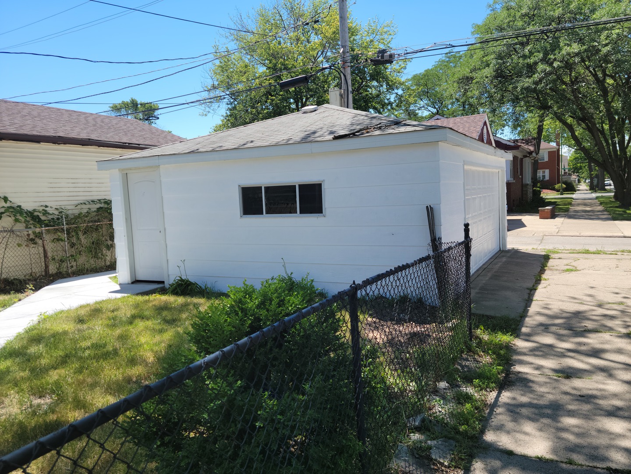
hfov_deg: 63.4
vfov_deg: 49.7
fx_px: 510
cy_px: 237
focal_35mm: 28
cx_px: 316
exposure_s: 1/430
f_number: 2
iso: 25
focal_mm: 5.9
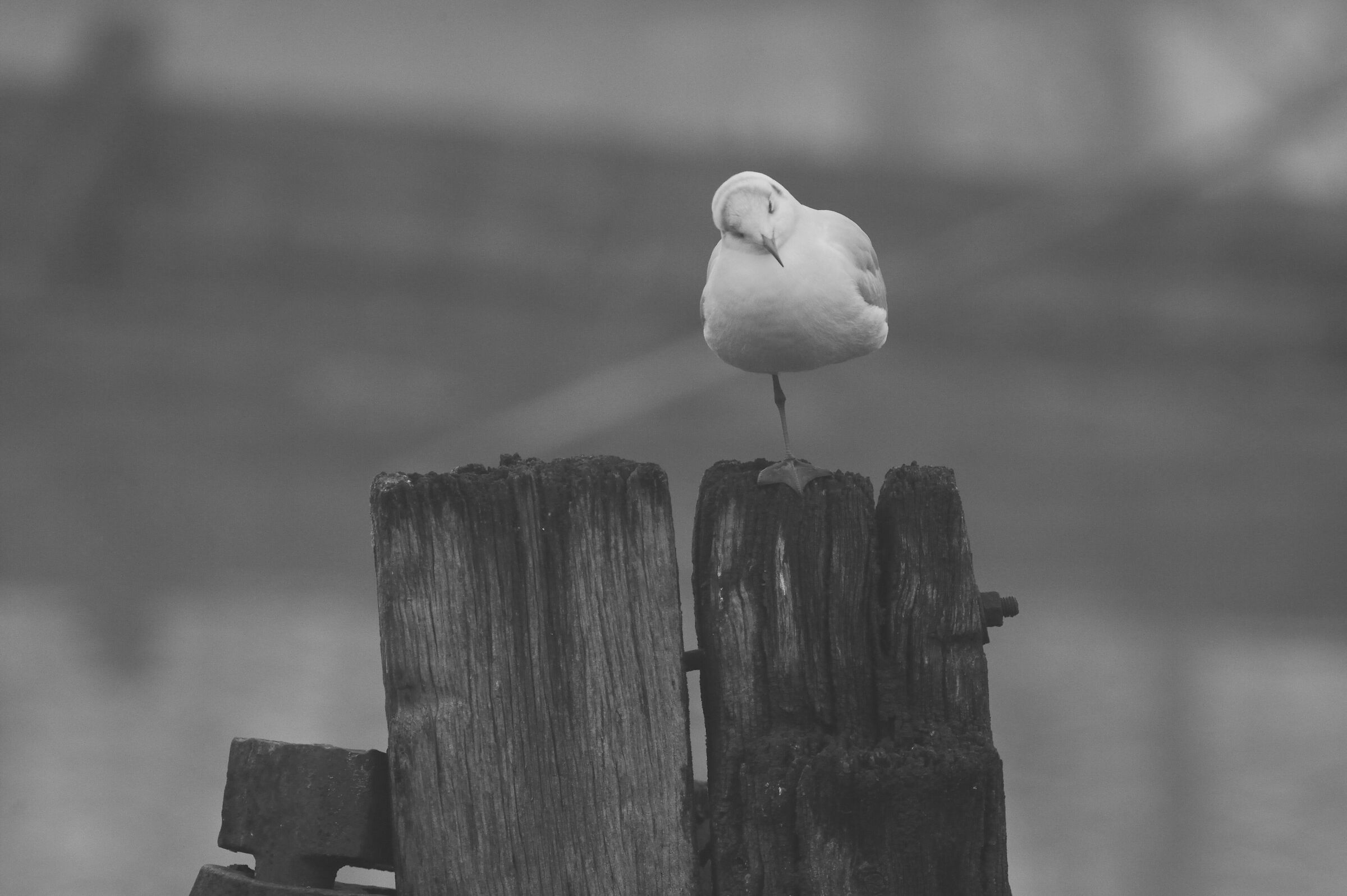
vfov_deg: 2.3
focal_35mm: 600
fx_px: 22435
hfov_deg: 3.4
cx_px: 674
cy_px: 448
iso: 800
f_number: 8
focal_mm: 600
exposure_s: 1/500
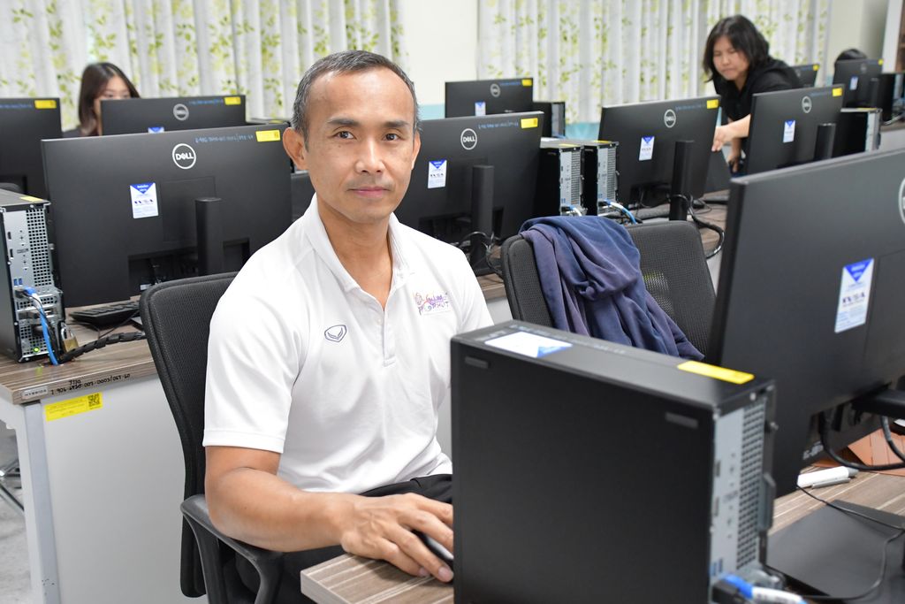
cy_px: 302
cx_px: 452
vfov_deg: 31.9
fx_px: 1056
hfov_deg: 46.4
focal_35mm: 42
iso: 3200
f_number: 4
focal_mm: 28
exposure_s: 1/80
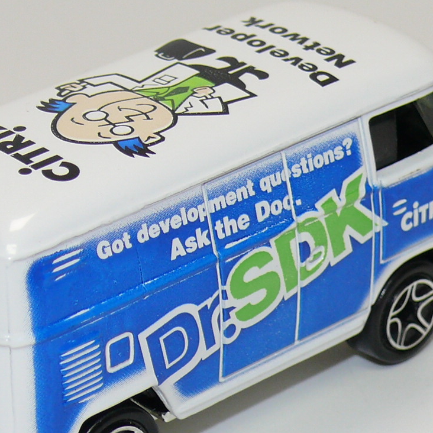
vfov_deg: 8.9
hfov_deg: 8.9
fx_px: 2788
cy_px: 258
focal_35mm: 197
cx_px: 164
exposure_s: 1/30
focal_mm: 13.3
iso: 100
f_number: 4
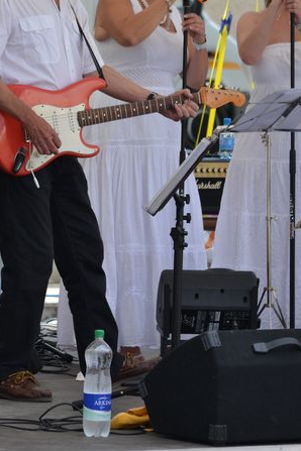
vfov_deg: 7.0
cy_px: 190
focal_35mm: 295
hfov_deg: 4.7
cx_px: 41
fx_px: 3700
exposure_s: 1/1000
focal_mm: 110
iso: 400
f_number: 4.8
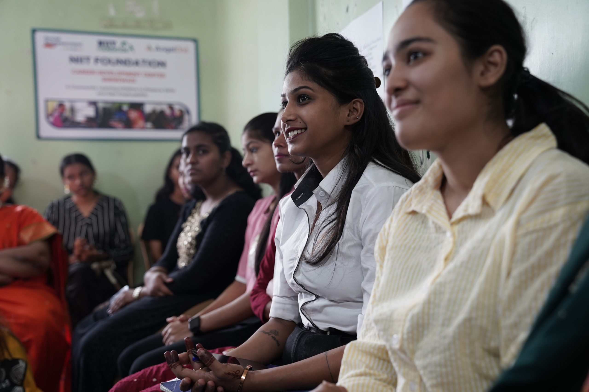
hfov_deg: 41.1
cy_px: 196
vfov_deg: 28.1
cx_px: 294
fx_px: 785
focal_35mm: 48
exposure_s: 1/80
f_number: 3.2
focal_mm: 48
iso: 1000
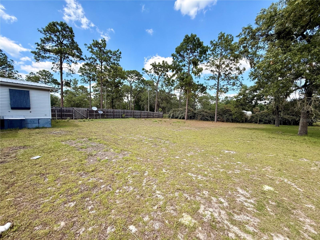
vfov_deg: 85.7
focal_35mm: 14
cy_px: 120
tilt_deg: -2.5
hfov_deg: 102.1
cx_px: 160
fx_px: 129
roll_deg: -0.5
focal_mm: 2.22
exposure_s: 1/760
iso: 64
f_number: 2.2
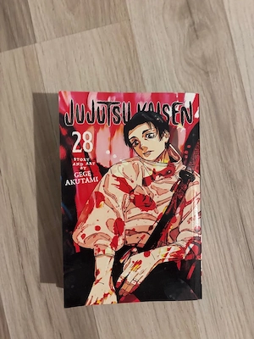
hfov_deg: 53.1
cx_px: 127
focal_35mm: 26
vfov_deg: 67.3
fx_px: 254
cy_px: 170
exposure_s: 1/50
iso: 500
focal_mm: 5.96
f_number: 1.6
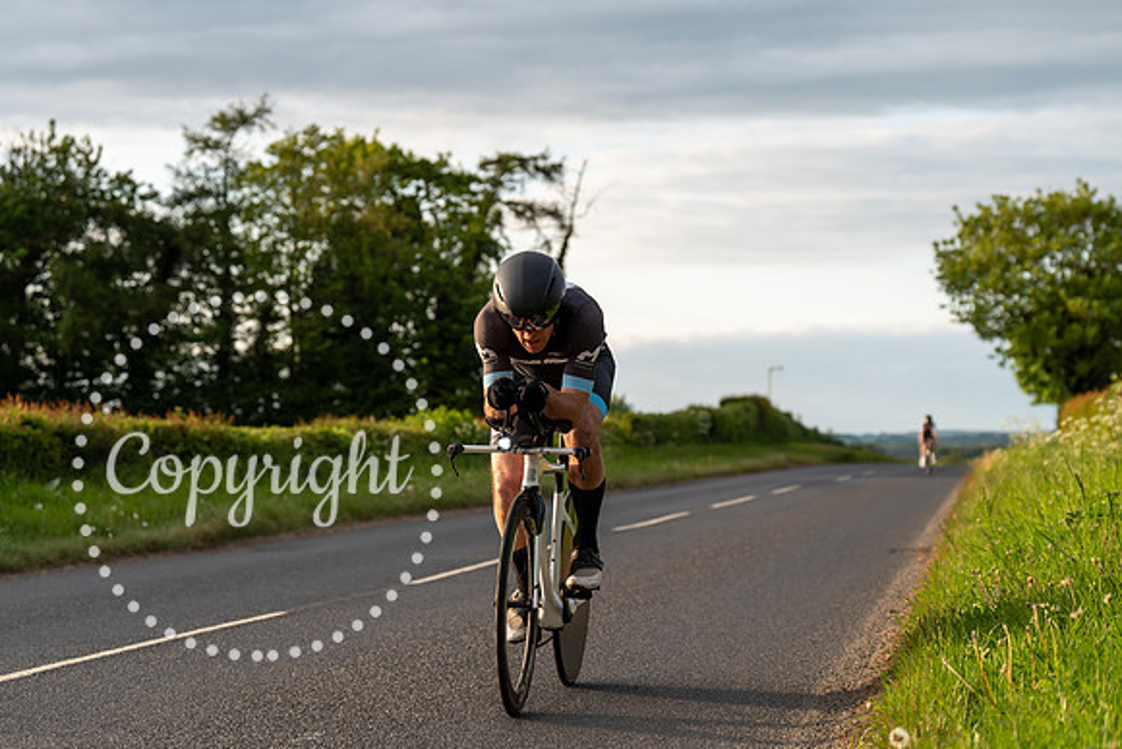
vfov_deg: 17.3
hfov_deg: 25.7
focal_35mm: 79
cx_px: 561
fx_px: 2463
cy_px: 374
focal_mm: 79
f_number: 4
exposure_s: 1/1000
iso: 320
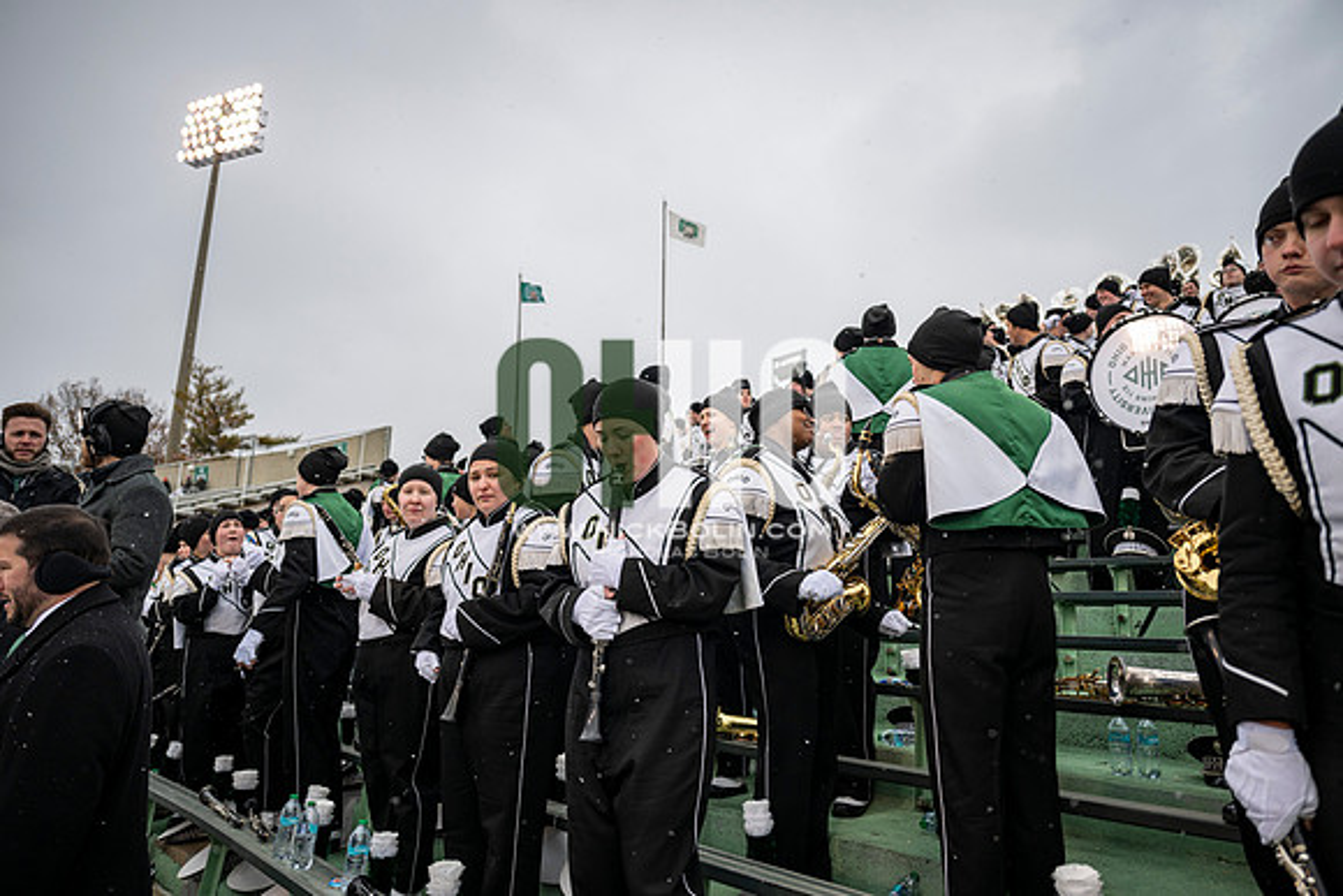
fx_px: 896
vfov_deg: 53.2
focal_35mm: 24
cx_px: 672
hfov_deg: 73.7
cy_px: 448
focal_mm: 24
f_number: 2.8
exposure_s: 1/500
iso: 160
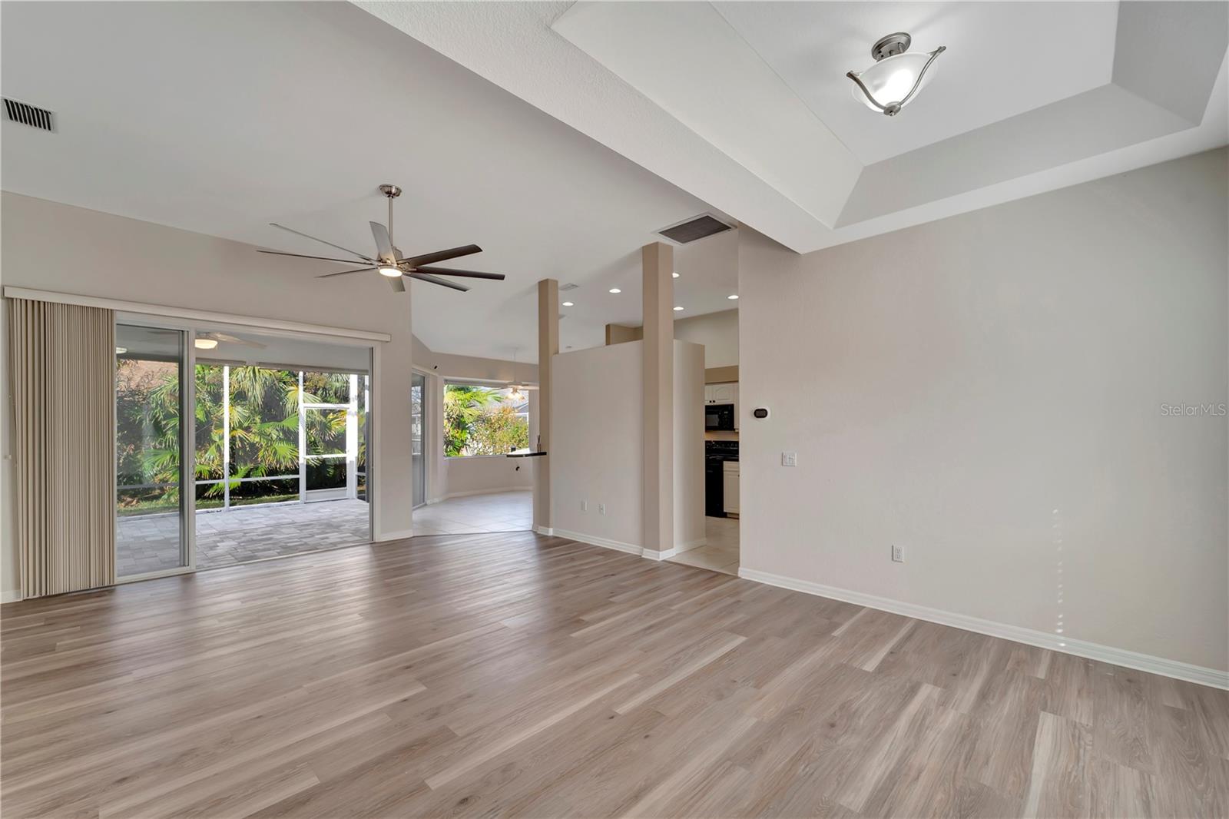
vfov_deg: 81.2
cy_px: 410
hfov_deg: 104.3
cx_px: 614
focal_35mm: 14
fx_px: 478
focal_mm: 14
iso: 250
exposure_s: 1/50
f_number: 9
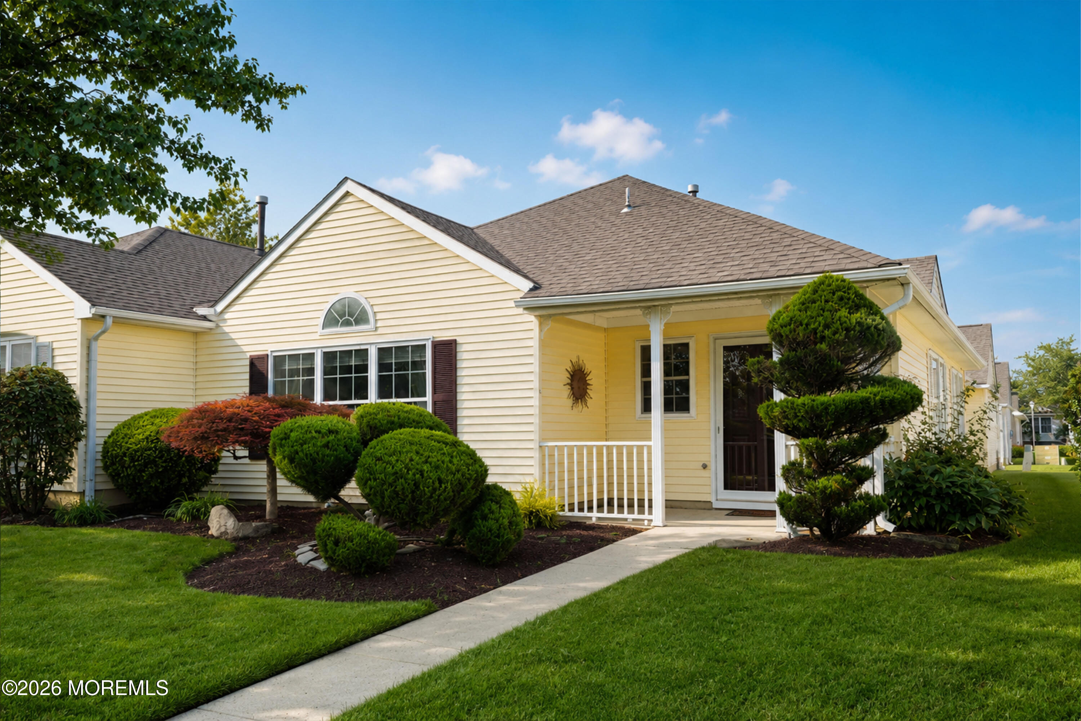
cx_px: 540
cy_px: 360
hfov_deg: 64.6
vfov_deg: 45.7
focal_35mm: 28
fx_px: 856
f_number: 8
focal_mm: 28.5
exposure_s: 1/125
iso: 100
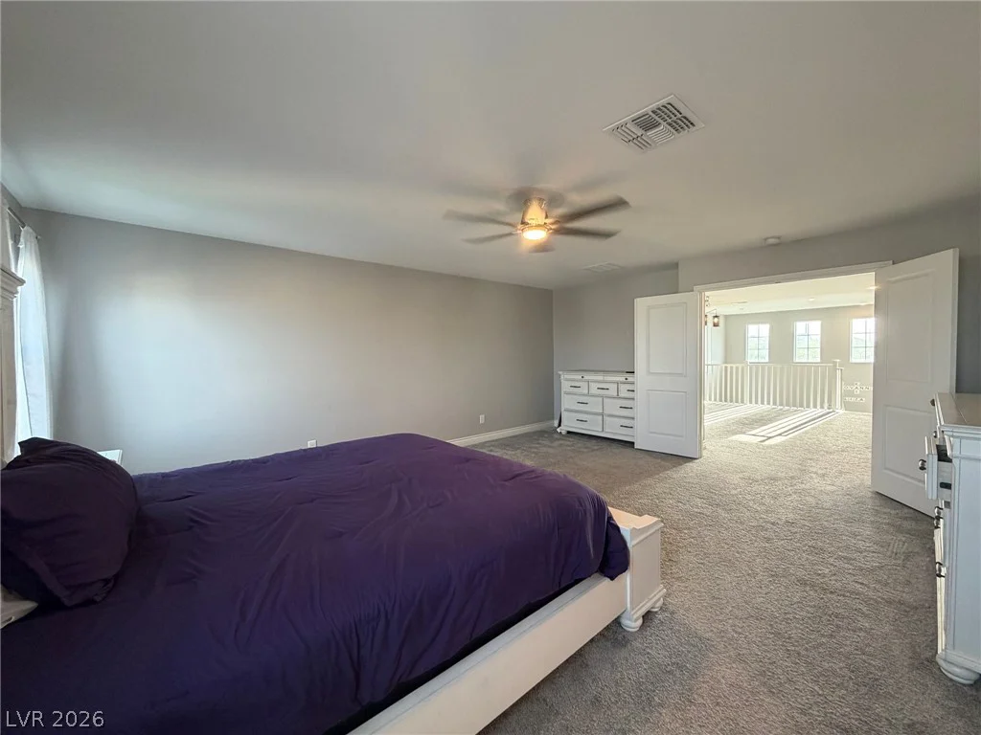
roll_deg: +0.9
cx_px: 490
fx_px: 397
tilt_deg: -2.0
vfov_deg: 85.7
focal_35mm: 14
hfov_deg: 102.1
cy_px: 368
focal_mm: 2.22
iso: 200
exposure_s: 1/60
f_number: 2.2
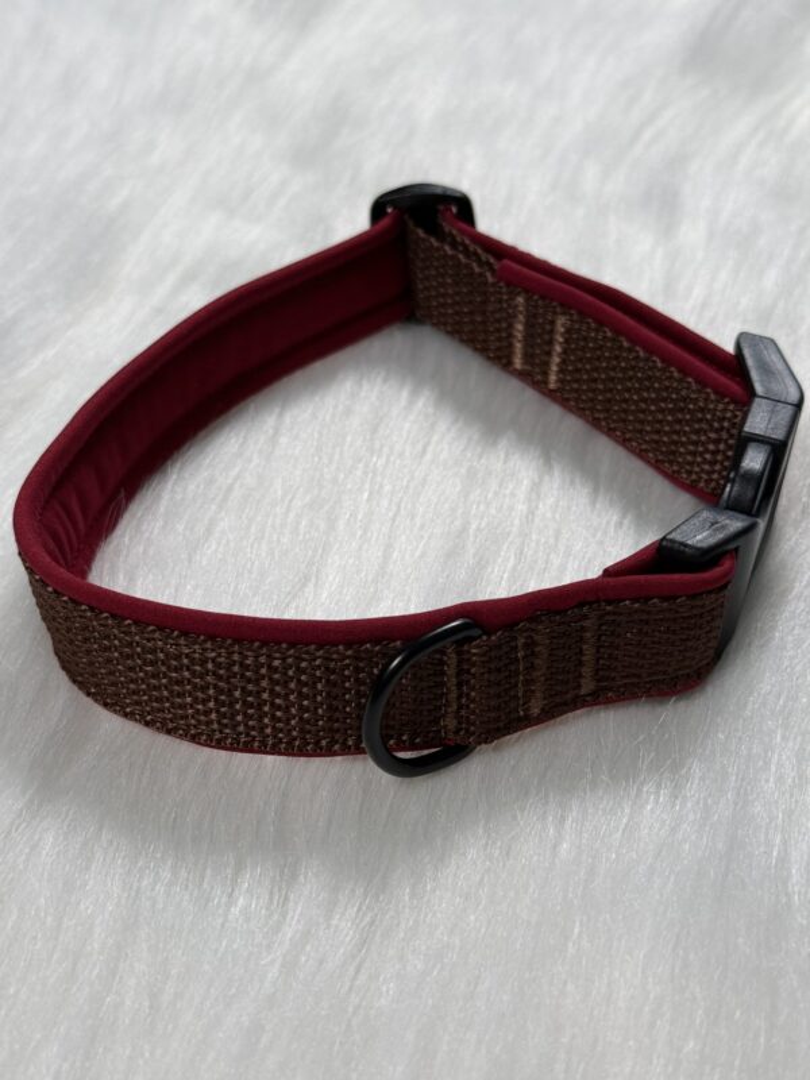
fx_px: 1498
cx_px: 405
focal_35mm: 48
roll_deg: +2.0
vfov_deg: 39.7
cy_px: 540
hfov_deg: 30.3
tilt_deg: -40.1
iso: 64
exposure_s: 1/455
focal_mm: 6.76
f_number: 1.78
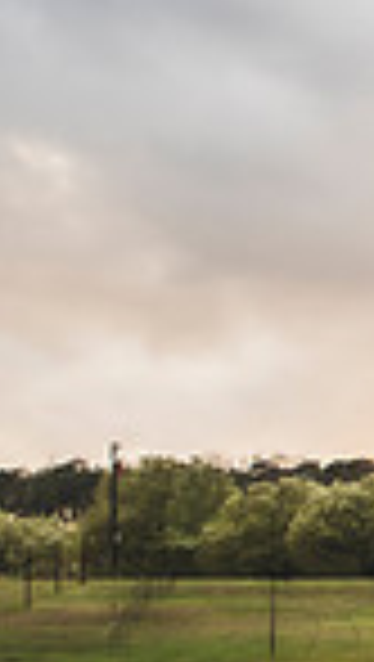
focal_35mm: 104
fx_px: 1828
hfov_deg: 8.4
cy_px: 492
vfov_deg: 20.4
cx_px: 1337
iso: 320
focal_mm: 24
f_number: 2.8
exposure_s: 1/500
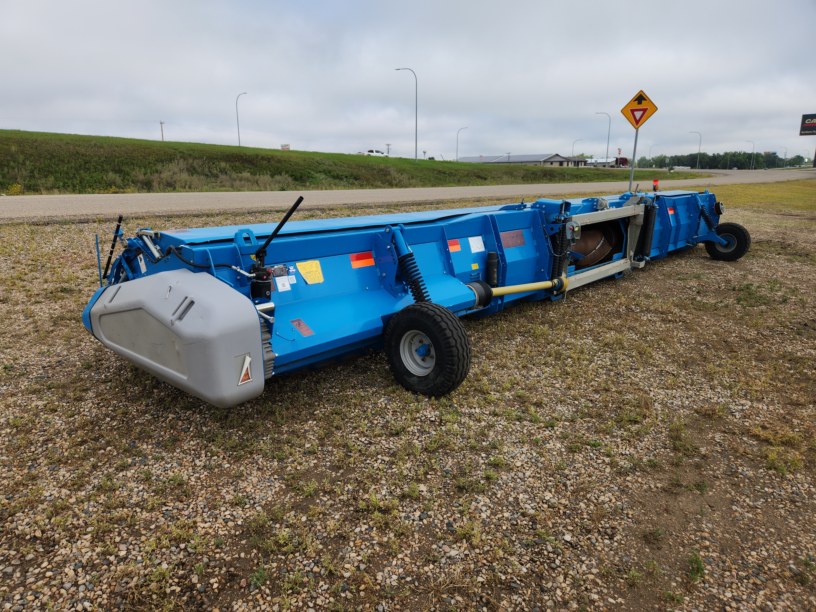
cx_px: 408
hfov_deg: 73.9
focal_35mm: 23
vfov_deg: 58.9
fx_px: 542
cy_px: 306
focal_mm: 5.4
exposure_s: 1/1047
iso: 20
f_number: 1.8
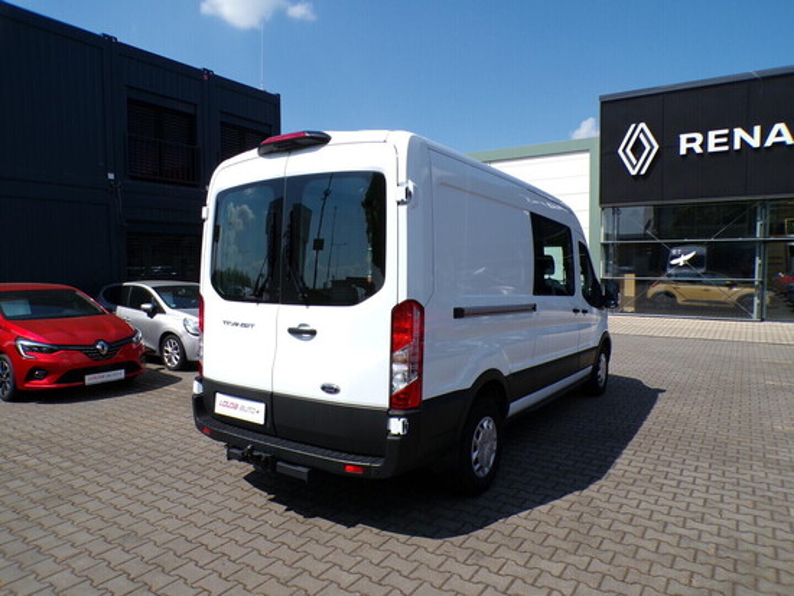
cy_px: 298
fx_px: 551
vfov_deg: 56.9
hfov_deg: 71.6
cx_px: 397
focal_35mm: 24
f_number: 4.4
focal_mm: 4.3
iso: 100
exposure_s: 1/850
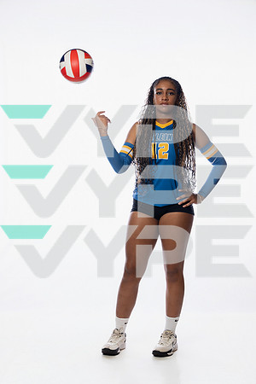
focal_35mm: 70
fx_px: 747
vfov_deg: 28.8
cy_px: 192
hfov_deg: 19.5
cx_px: 128
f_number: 5.6
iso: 640
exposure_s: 1/250
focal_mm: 70
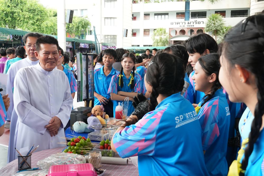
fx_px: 330
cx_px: 132
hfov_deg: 43.6
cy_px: 88
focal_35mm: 45
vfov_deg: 29.9
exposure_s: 1/125
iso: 1000
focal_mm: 30
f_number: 7.1
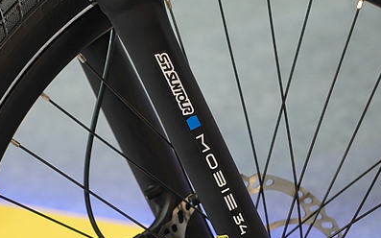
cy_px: 169
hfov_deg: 10.7
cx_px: 134
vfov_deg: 6.7
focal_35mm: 196
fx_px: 2035
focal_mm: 98
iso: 800
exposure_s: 1/100
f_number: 4
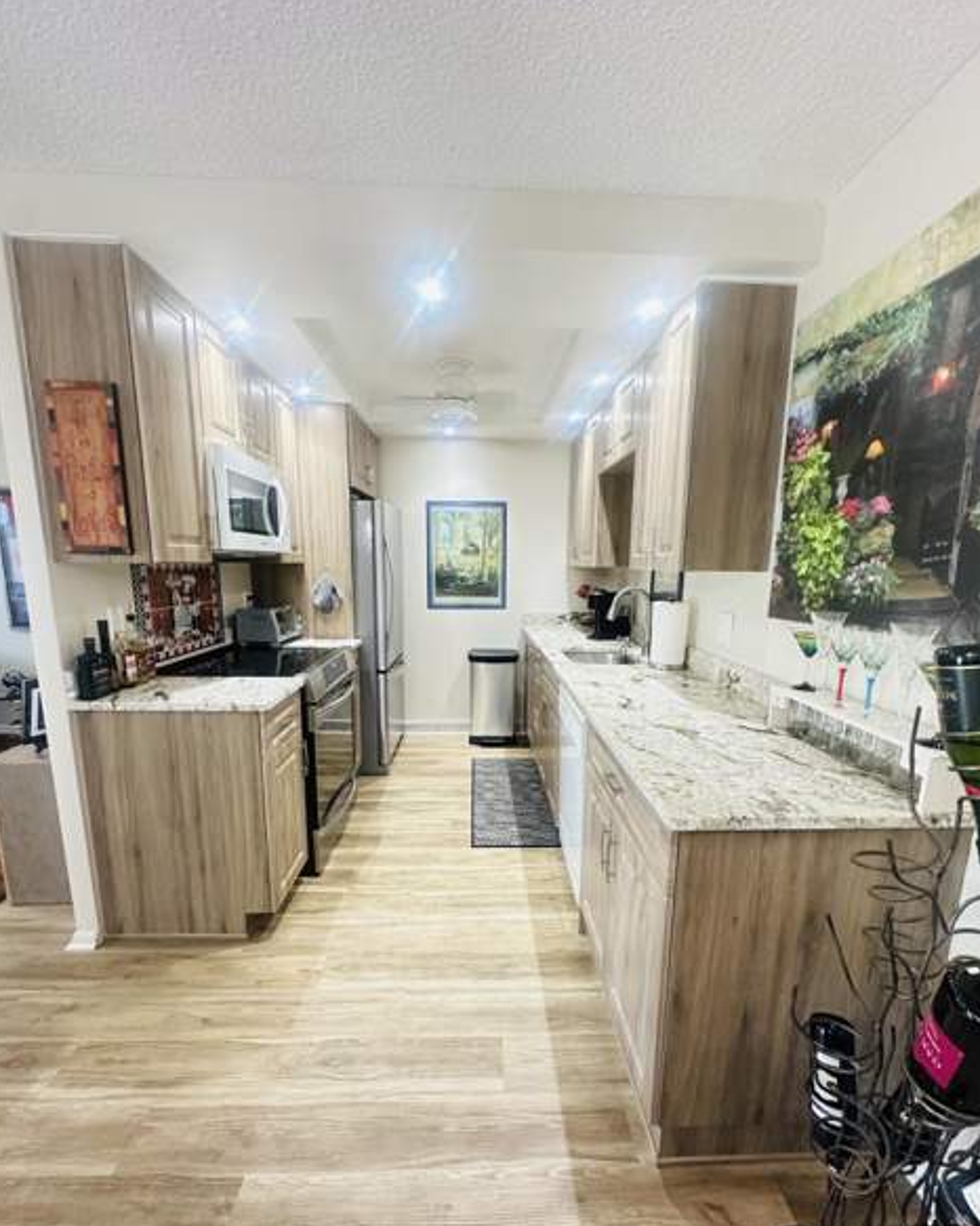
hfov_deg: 84.0
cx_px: 494
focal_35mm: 15
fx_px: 544
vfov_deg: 96.6
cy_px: 665
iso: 400
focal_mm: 2.22
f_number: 2.2
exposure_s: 1/60
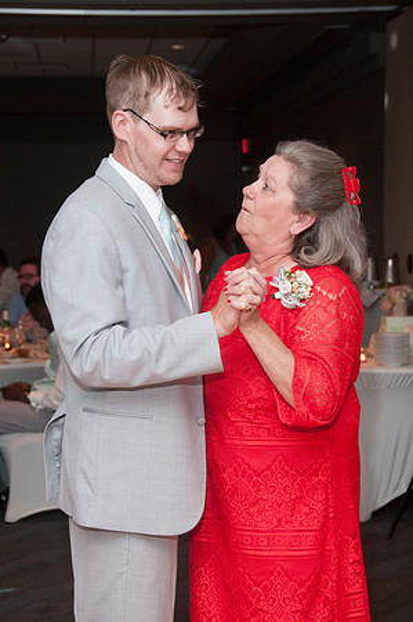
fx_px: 1294
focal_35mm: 75
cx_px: 206
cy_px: 311
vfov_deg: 27.0
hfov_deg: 18.1
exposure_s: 1/60
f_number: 5.6
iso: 800
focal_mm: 50
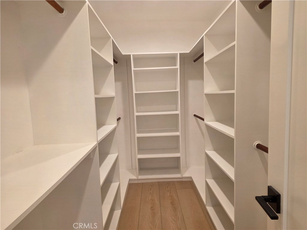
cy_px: 115
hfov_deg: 73.9
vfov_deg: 58.9
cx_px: 154
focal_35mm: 23
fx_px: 204
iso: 100
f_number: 1.7
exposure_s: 1/120
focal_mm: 6.25
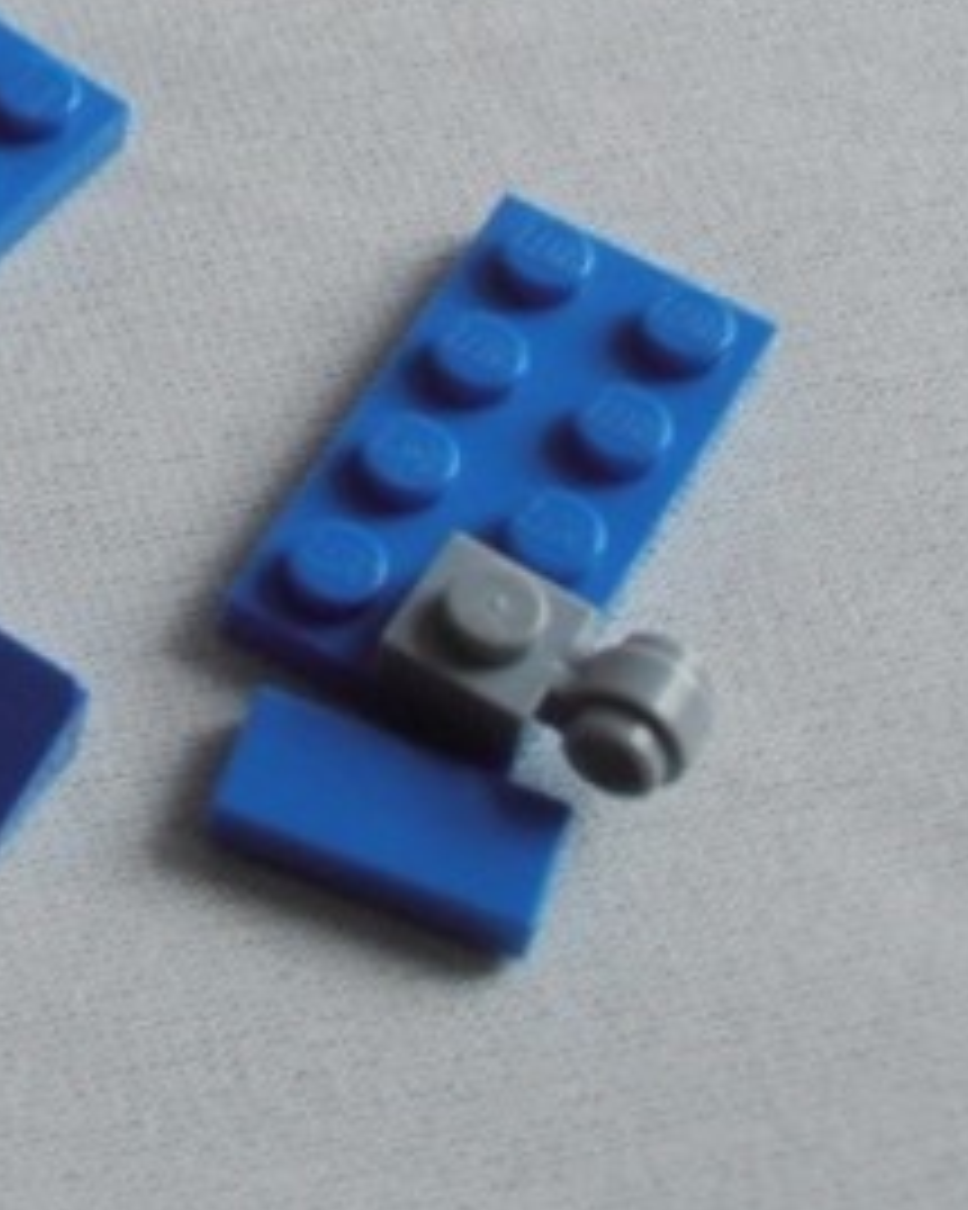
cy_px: -128
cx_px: -549
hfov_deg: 12.1
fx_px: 4336
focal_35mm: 121
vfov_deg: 15.5
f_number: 3.9
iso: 80
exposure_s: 1/250
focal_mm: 6.61
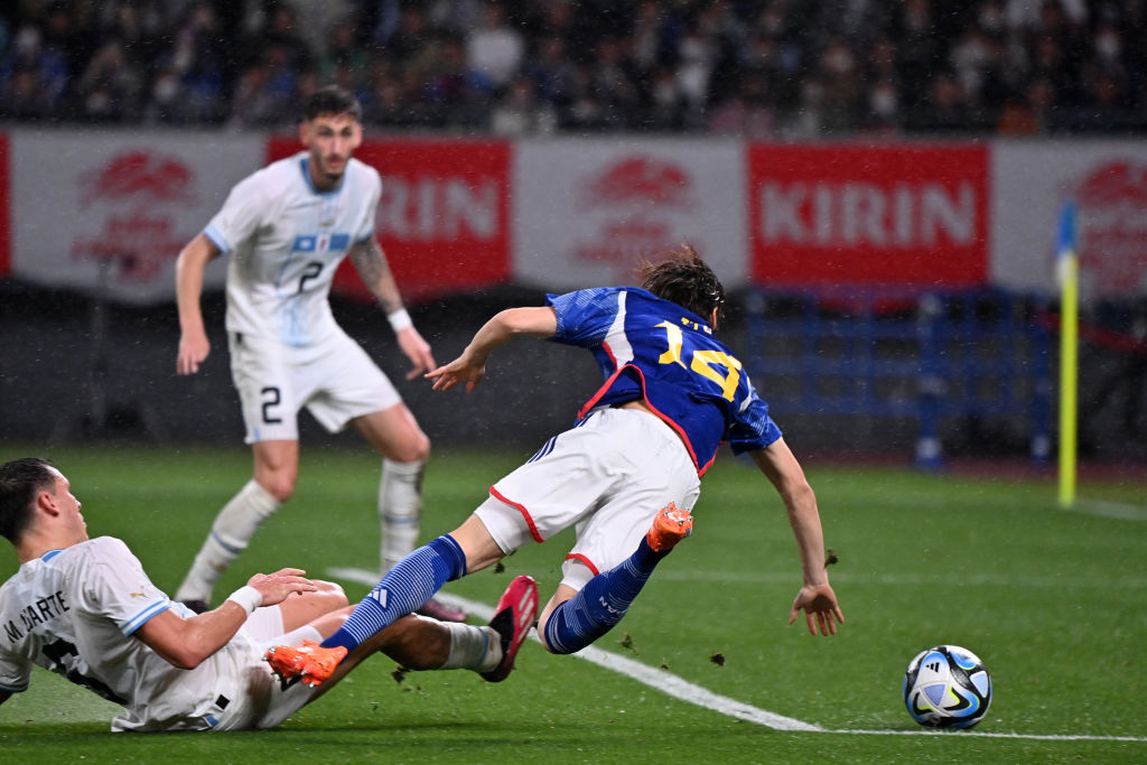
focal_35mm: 440
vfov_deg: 3.1
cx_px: 574
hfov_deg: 4.7
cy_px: 382
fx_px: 14020
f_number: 5.6
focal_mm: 440
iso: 3200
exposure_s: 1/1250
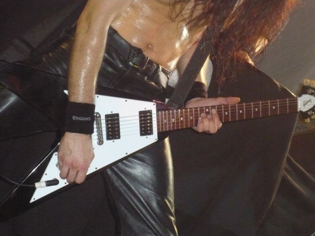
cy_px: 118
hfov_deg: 21.3
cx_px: 158
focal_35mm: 92
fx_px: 837
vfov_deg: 16.1
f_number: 5.4
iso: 800
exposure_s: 1/30
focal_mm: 15.2
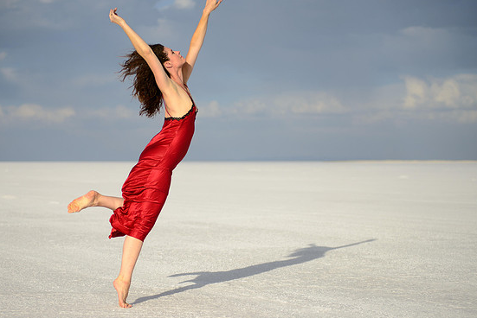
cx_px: 218
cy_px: 164
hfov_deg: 21.4
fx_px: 1259
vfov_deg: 14.4
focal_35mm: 95
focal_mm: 80
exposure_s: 1/3200
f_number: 3.2
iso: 100
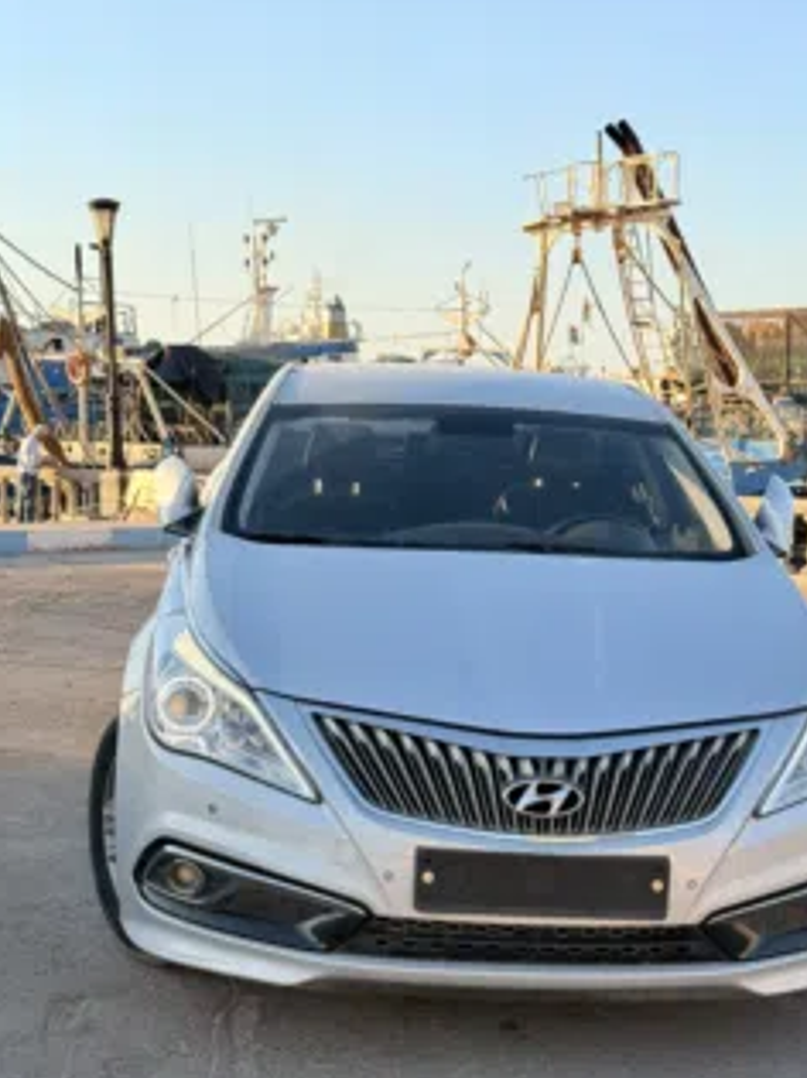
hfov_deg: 23.9
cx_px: 506
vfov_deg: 31.6
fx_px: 1897
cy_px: 660
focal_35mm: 61
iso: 64
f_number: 1.78
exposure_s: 1/1715
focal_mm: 6.76
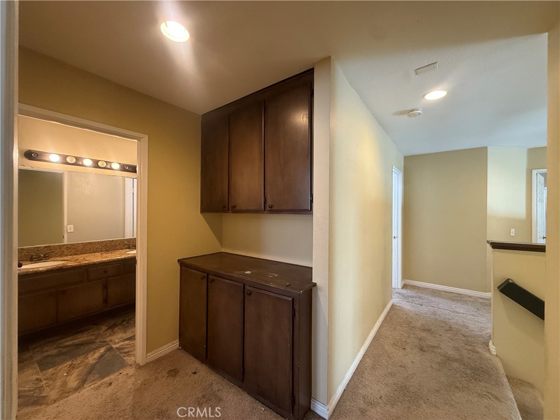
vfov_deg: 85.7
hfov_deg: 102.1
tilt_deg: +0.5
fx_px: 226
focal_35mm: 14
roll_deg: -0.5
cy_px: 210
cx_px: 280
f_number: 2.2
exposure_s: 1/60
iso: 400
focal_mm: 2.22
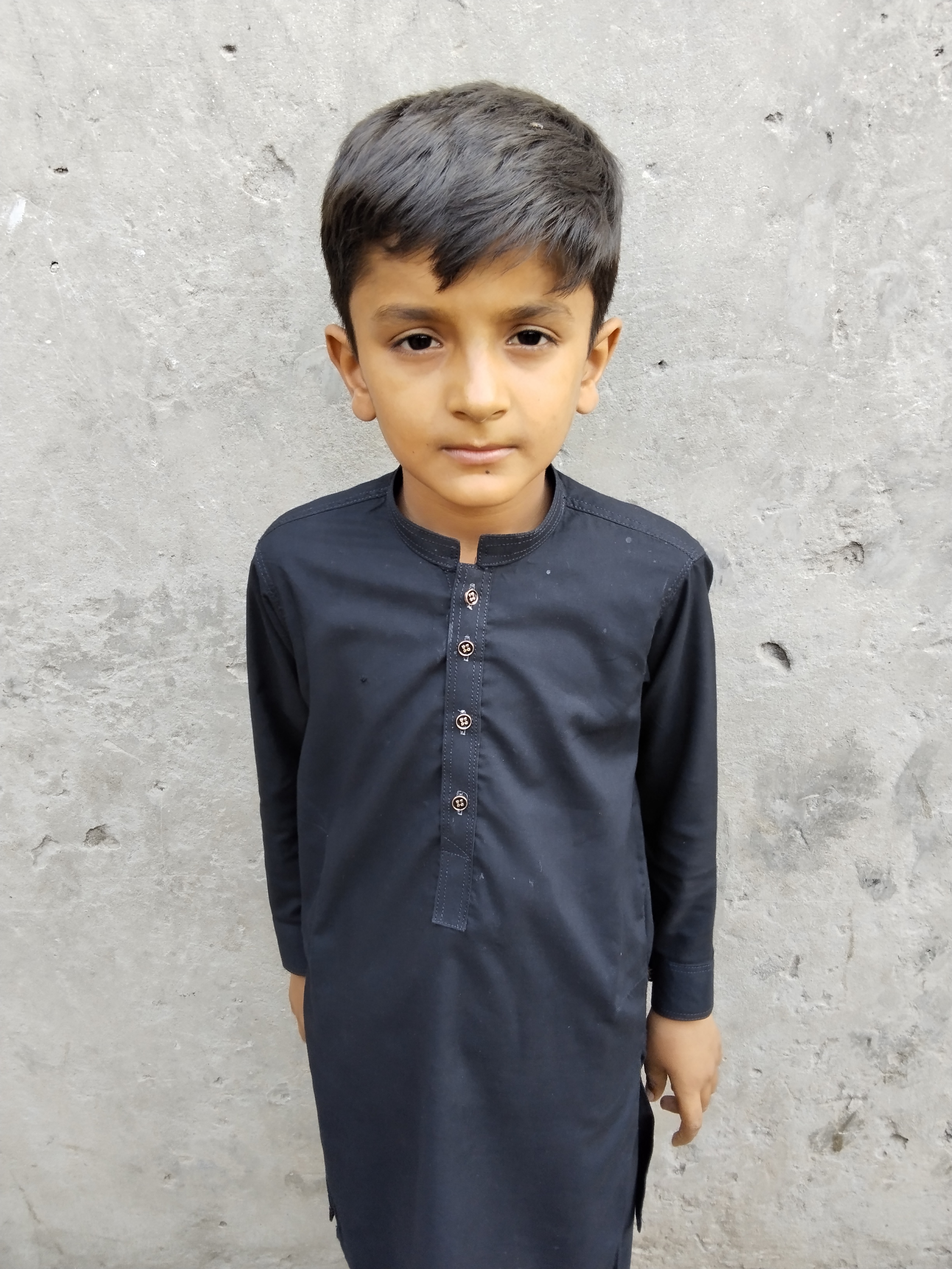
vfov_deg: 67.3
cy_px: 634
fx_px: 953
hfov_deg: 53.1
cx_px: 476
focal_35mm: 26
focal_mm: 2.78
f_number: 2
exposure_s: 1/119
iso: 50
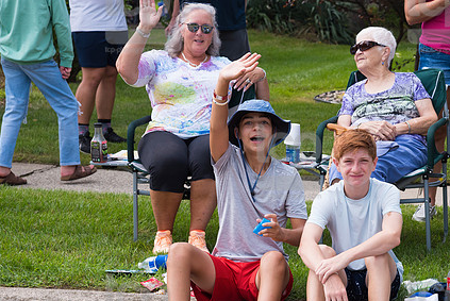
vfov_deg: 10.9
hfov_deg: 16.2
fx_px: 1577
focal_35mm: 126
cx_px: 289
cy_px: 162
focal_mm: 92
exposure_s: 1/500
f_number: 6.3
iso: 400
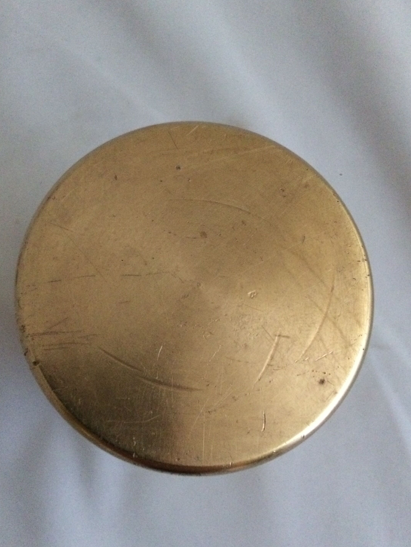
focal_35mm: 33
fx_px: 522
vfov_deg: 55.4
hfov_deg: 42.9
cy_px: 275
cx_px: 183
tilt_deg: -77.9
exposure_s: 1/17
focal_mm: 4.15
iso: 640
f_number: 2.2
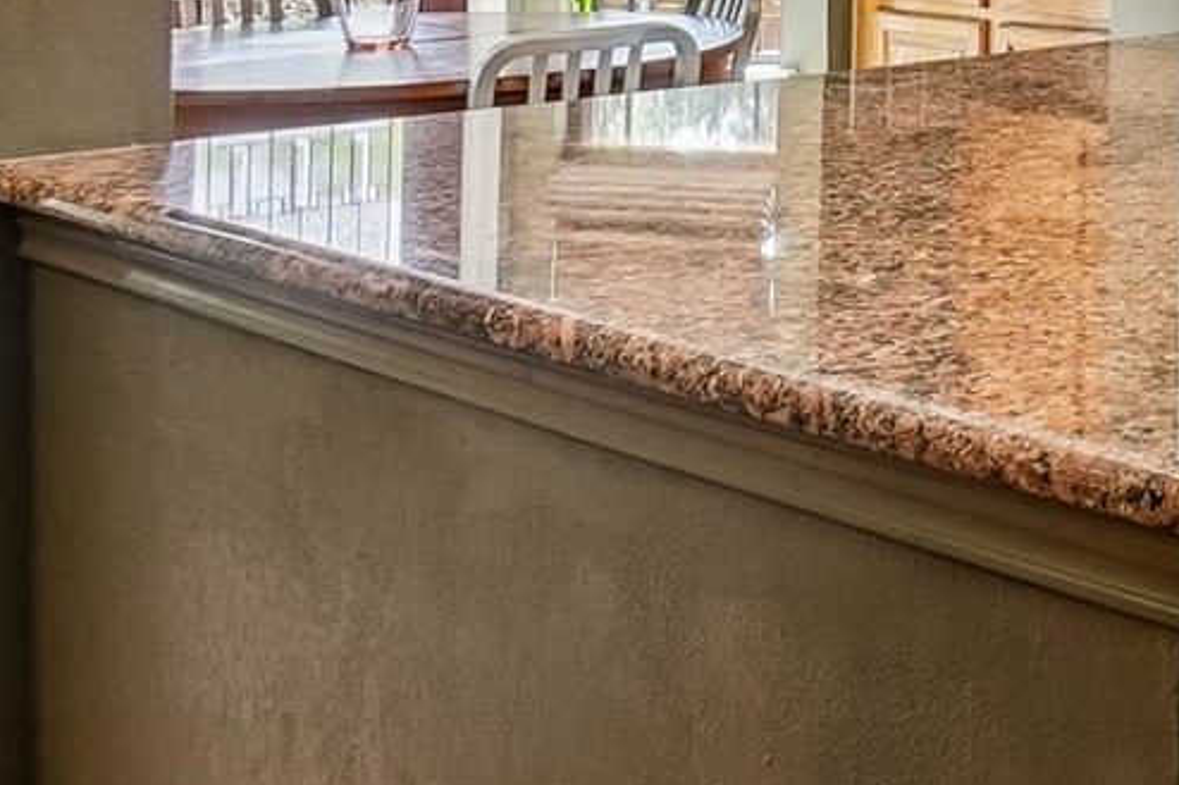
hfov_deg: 25.0
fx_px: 2161
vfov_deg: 19.3
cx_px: 1654
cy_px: -188
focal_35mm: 66
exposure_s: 1/40
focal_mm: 10
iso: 400
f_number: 8
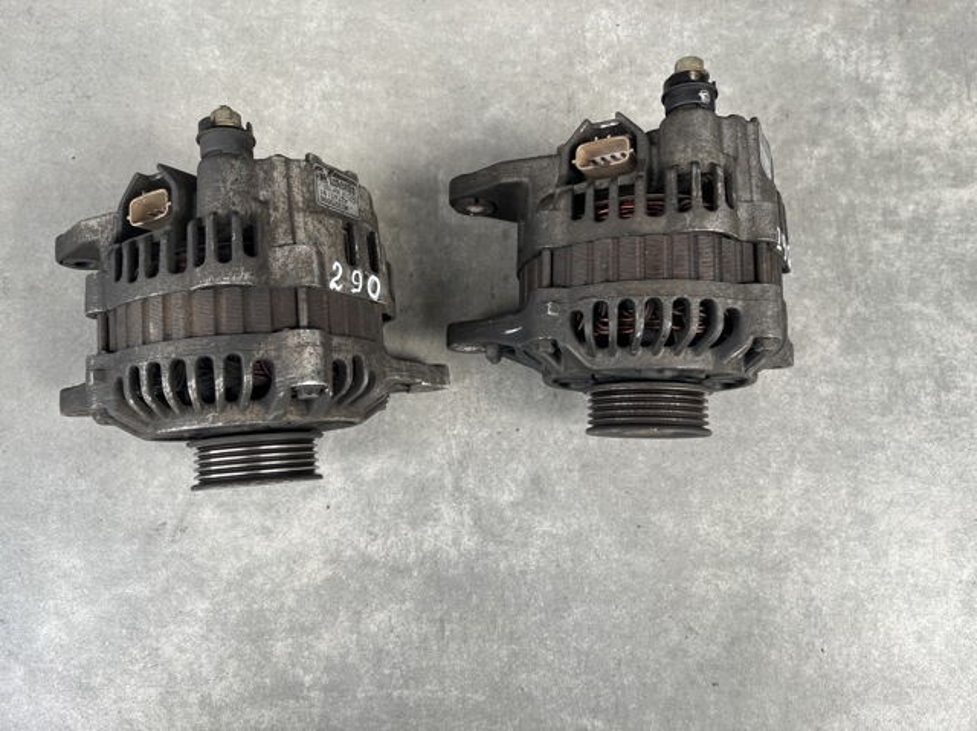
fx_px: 733
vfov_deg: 53.0
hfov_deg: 67.3
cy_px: 366
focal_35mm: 26
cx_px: 488
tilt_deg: -84.4
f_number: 1.6
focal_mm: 5.1
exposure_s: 1/121
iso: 40
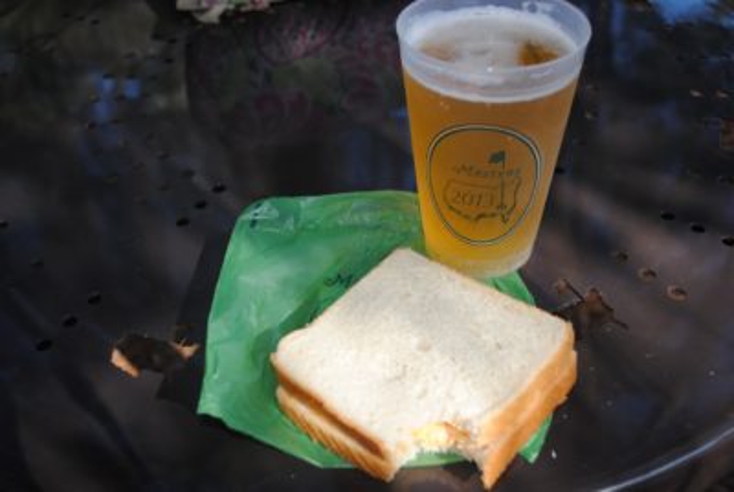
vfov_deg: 34.3
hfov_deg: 49.5
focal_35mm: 39
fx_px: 796
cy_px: 246
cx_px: 367
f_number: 4.5
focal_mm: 26
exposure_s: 1/200
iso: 100
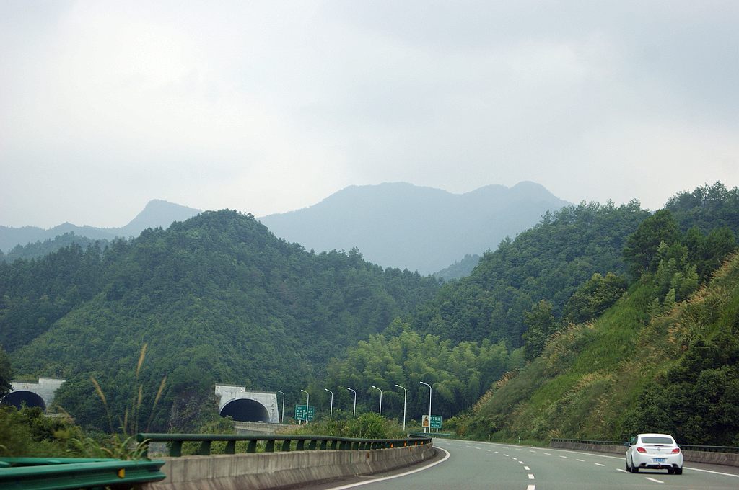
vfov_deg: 16.5
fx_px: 1691
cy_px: 245
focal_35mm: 82
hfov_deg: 24.6
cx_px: 370
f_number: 5.6
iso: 100
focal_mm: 55
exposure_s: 1/200
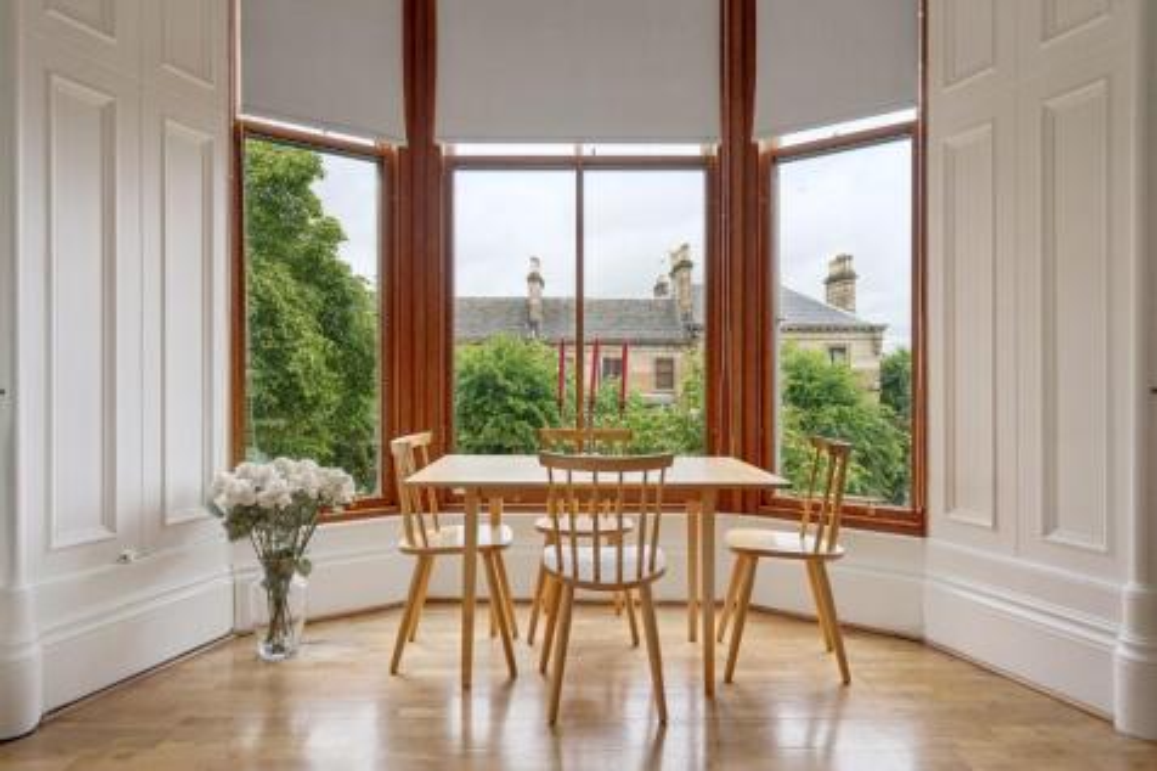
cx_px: 578
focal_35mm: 24
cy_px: 386
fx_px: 771
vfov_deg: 53.1
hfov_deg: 73.8
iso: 250
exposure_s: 1/640
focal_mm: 24
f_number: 4
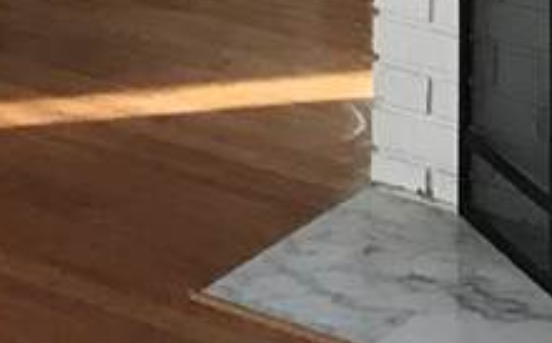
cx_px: 10
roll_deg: -0.1
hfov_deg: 12.0
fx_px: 2600
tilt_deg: -3.0
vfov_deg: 6.8
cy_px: -699
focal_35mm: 173
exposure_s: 1/30
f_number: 1.8
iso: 32
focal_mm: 3.99
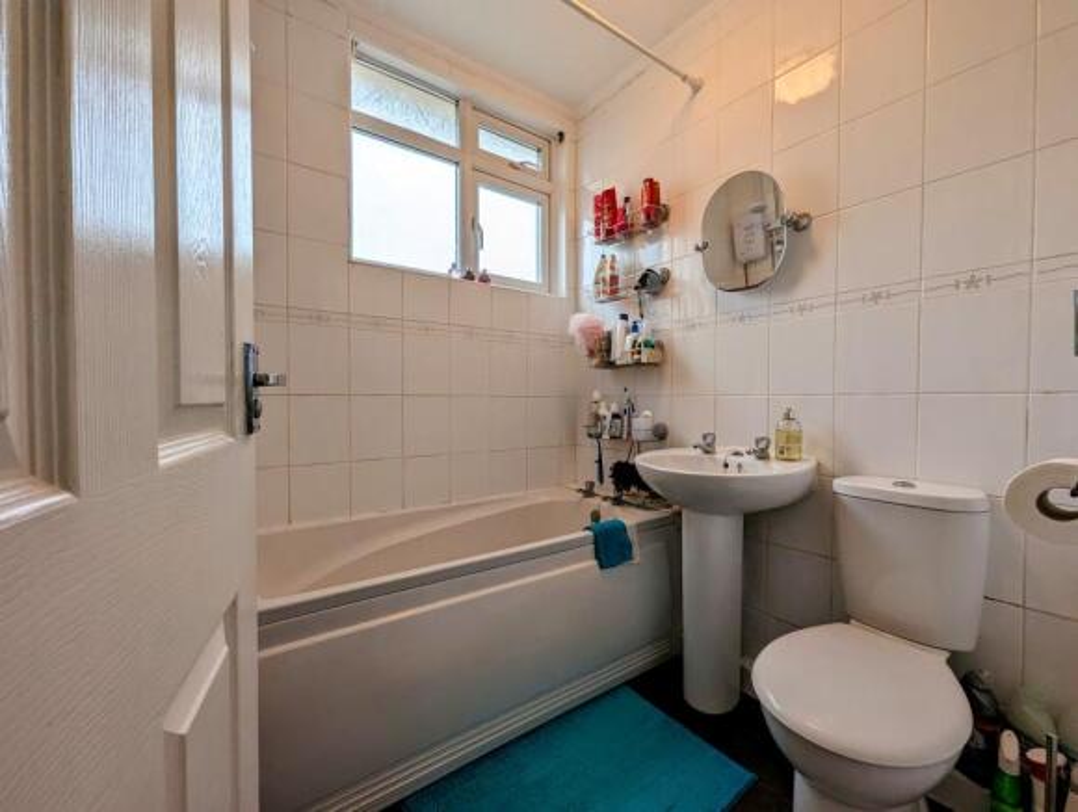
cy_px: 406
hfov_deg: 106.1
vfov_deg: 90.1
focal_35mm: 13
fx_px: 406
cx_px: 539
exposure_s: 1/100
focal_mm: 1.95
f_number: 2.2
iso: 69
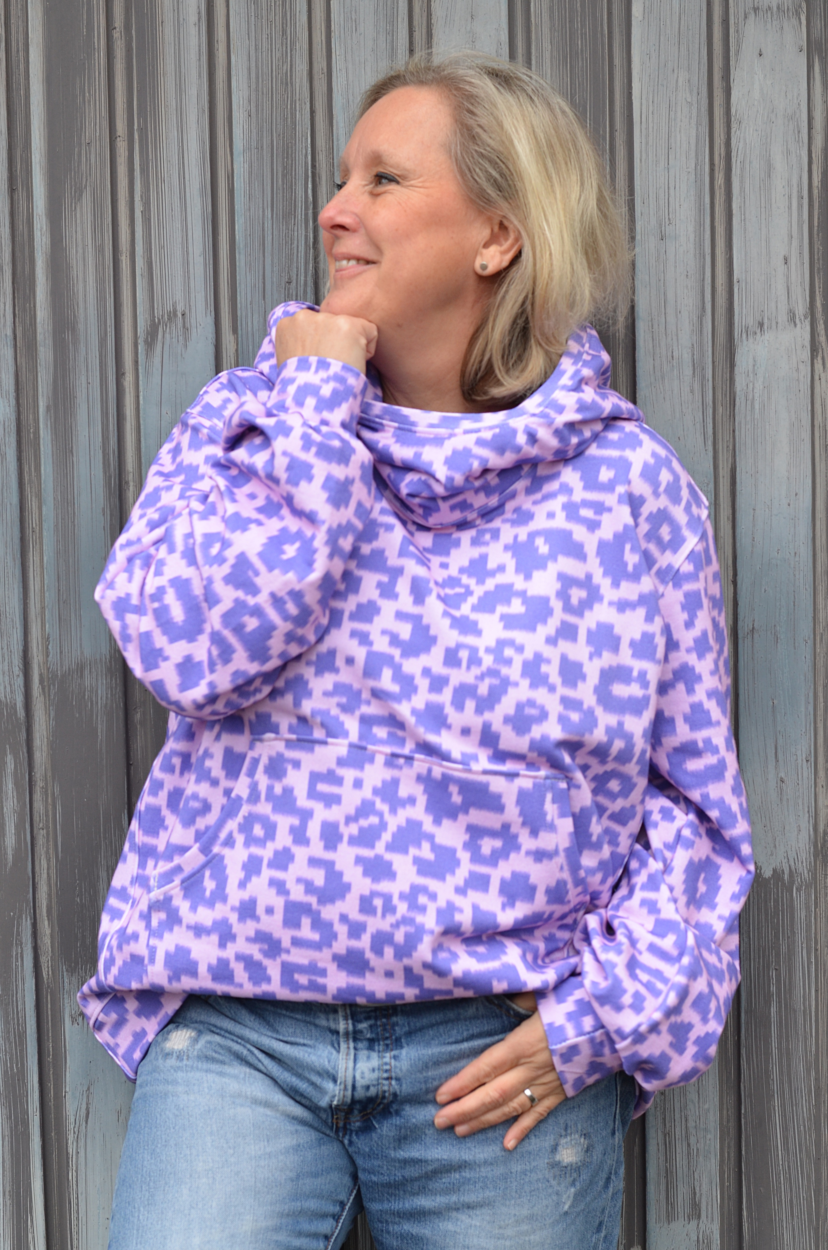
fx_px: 2599
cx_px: 414
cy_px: 625
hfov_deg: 18.1
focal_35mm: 75
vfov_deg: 27.0
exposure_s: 1/100
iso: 400
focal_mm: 50
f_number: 5.6
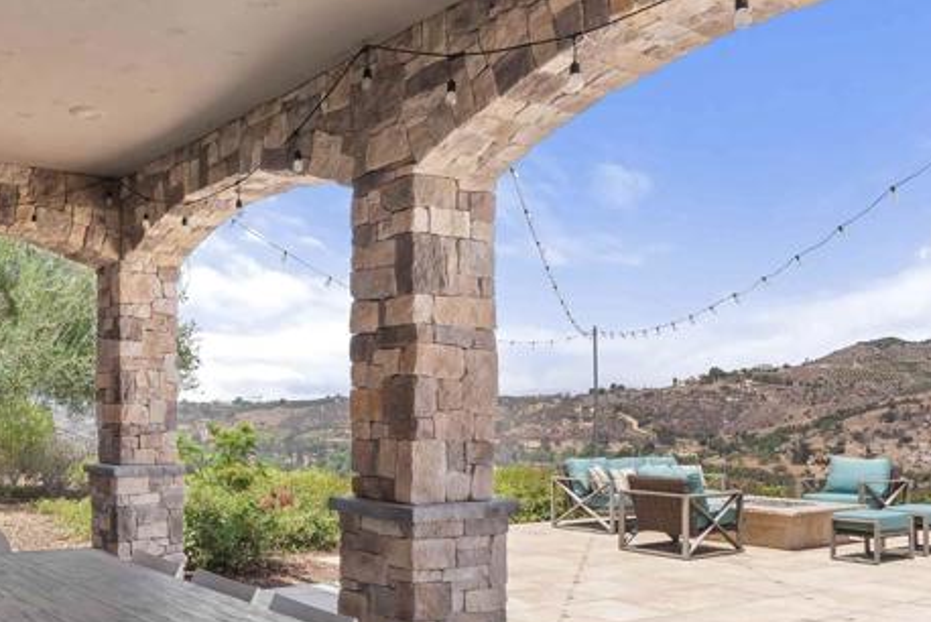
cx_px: 248
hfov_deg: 48.9
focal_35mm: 38
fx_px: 983
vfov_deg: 34.9
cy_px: 399
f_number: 10
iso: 100
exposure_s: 1/80
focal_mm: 17
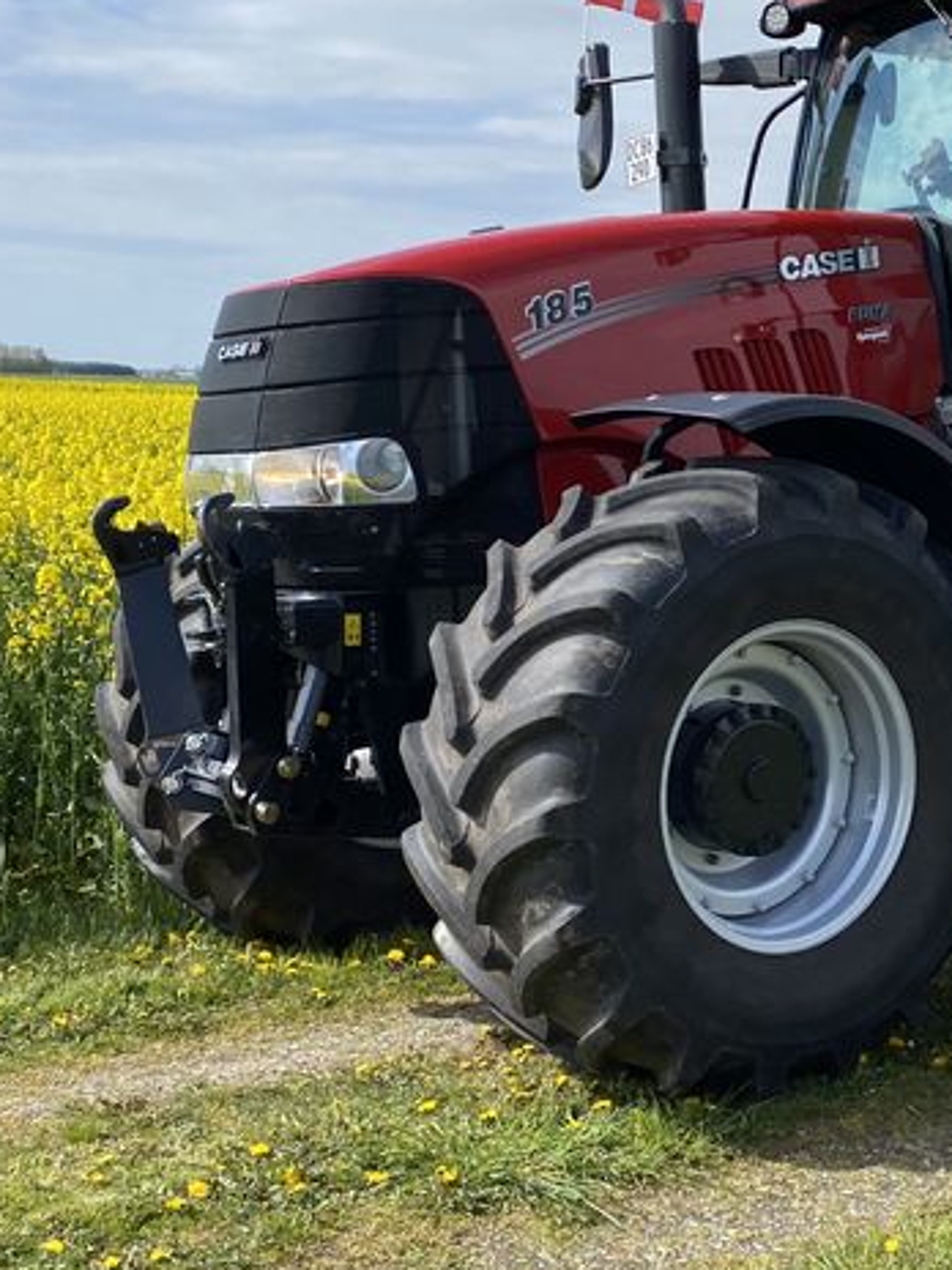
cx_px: 873
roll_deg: -1.4
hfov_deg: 25.2
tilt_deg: -7.2
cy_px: 665
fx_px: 2053
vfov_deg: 34.3
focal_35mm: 56
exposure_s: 1/2315
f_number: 1.8
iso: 32
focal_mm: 4.25
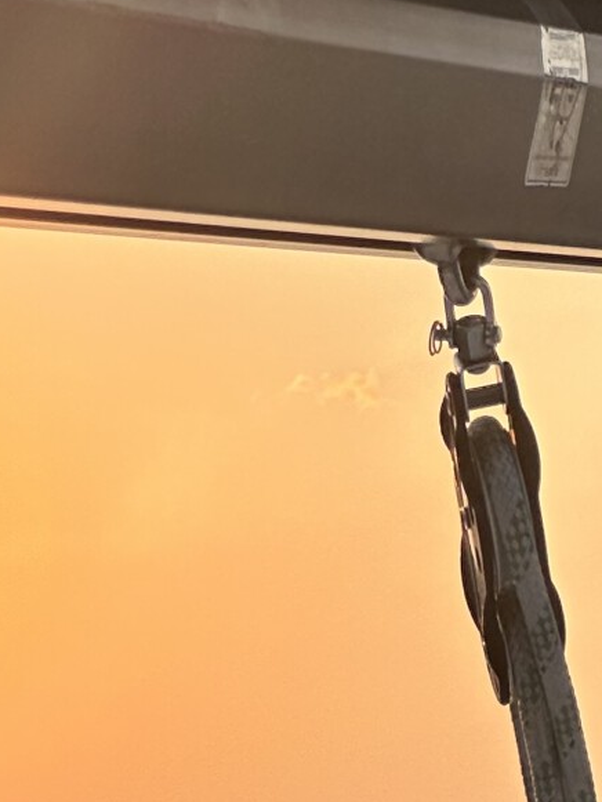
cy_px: 918
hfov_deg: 4.4
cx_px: 979
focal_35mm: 339
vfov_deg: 5.8
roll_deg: -0.7
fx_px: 7858
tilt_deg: +3.5
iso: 32
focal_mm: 9
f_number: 2.8
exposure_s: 1/752
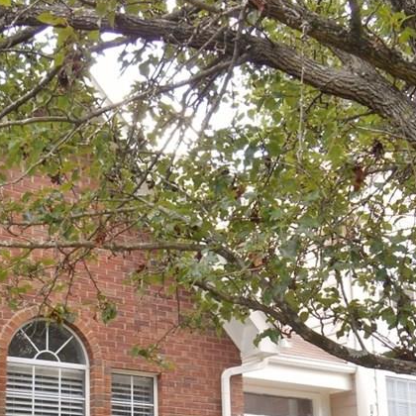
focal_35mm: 56
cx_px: 154
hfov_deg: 30.4
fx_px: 761
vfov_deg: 29.3
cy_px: 375
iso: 80
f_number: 3.4
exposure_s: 1/40
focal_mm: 4.7
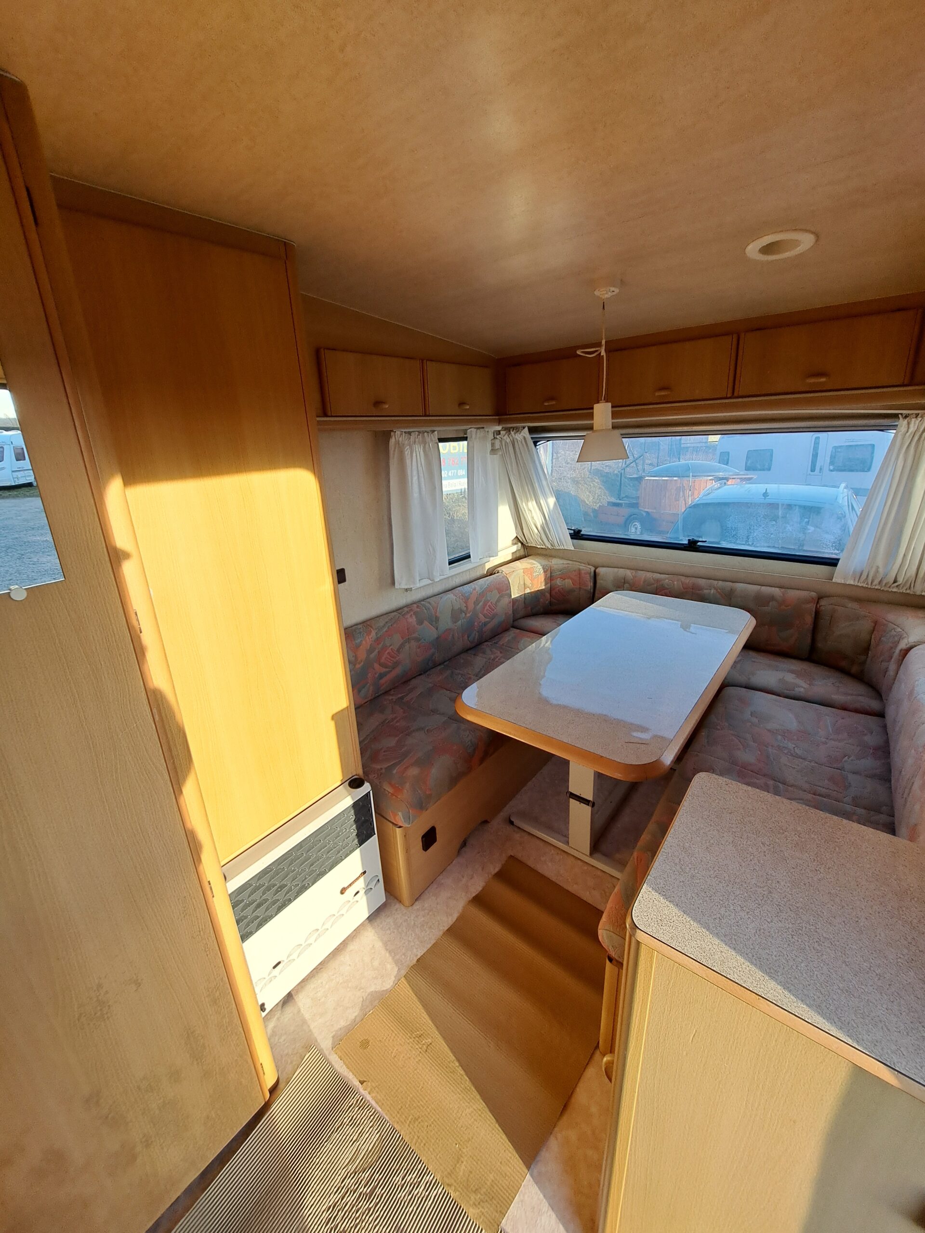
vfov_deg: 106.2
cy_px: 616
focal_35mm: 13
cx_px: 462
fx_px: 463
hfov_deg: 89.9
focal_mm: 1.74
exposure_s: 1/155
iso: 50
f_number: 2.2
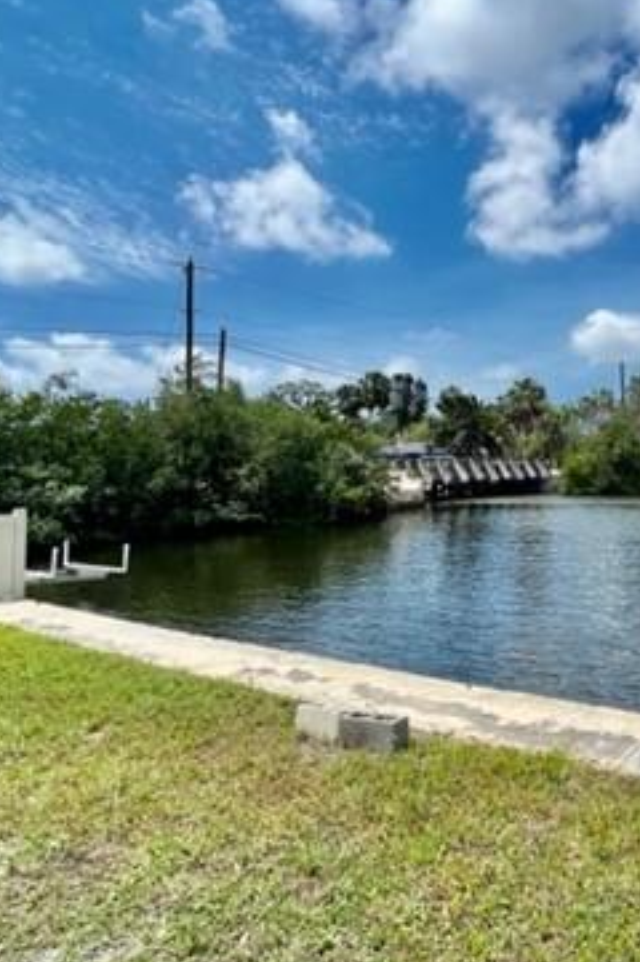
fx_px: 641
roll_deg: +1.0
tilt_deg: +1.6
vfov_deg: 73.6
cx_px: 493
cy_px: 437
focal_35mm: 24
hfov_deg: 50.5
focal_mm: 1.57
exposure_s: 1/2179
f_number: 1.8
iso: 32
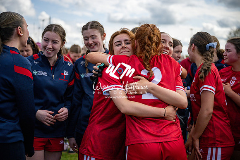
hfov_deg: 38.9
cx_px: 120
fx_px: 340
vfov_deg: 26.5
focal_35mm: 51
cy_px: 80
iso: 125
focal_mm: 51
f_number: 2.8
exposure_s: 1/8000
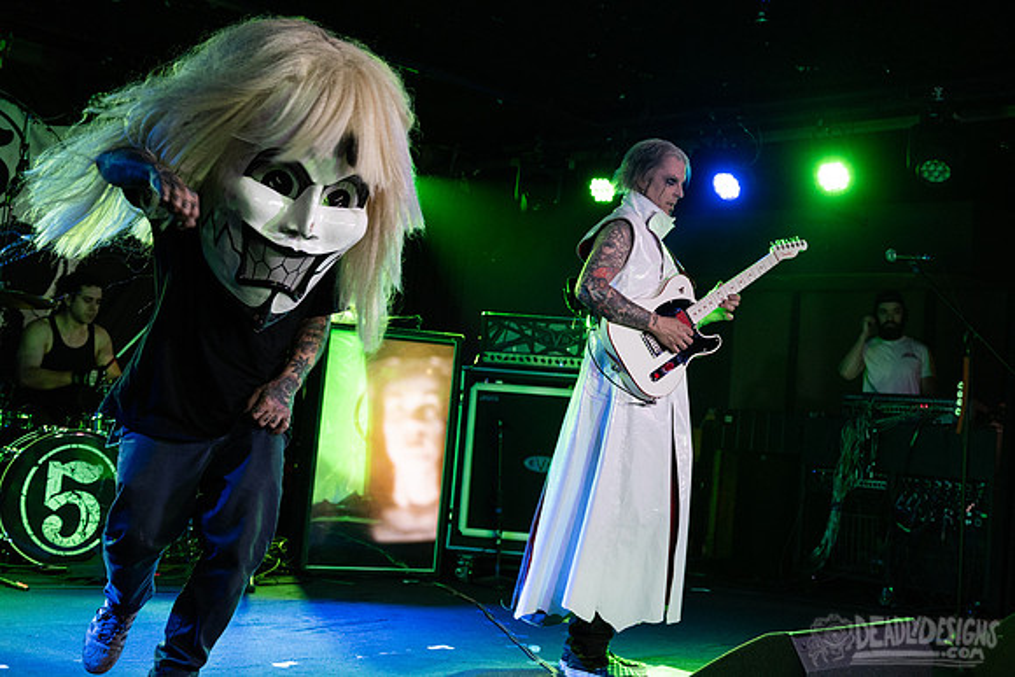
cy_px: 271
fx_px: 1286
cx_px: 609
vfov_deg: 29.4
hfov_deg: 42.9
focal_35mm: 46
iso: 2000
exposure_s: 1/160
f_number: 3.5
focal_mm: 38
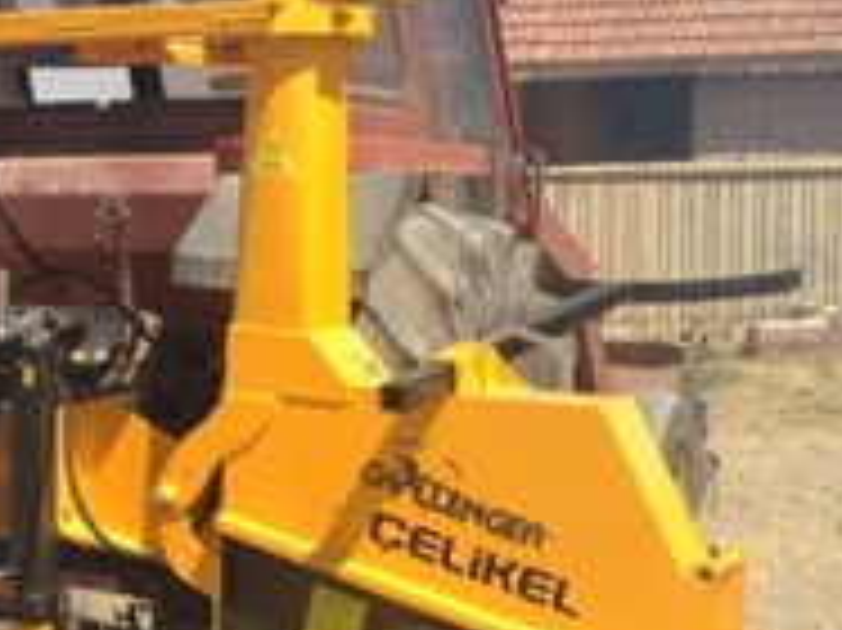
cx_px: 167
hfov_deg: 24.3
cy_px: 340
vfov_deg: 18.6
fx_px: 1920
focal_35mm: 79
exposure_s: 1/1259
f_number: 2.4
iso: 32
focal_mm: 3.3
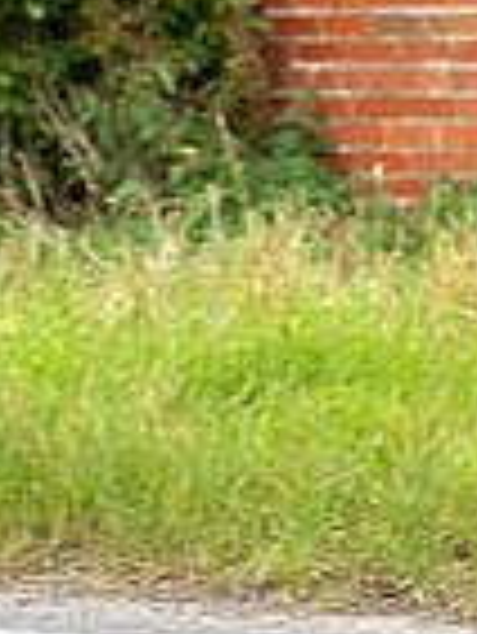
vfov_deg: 3.7
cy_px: -84
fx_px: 9705
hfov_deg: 2.8
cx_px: -1013
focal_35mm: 529
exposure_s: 1/640
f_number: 3.2
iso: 1000
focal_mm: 86
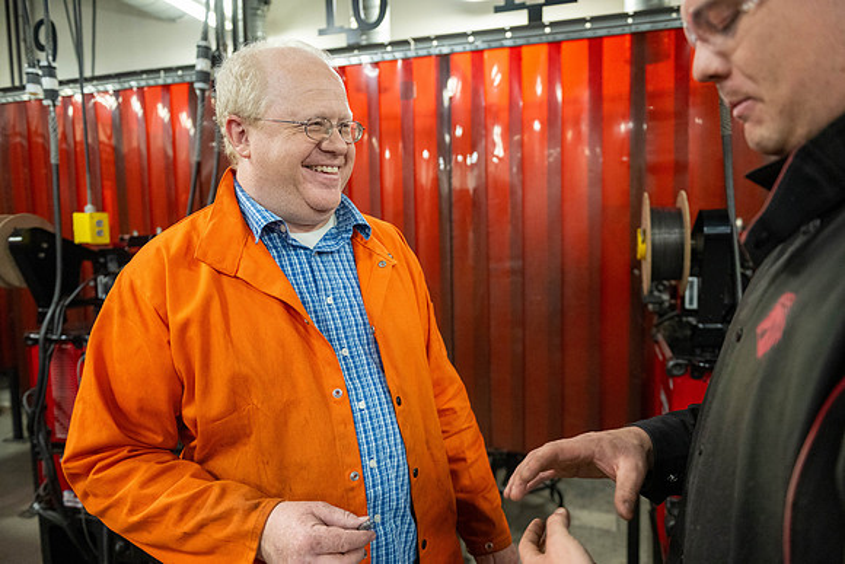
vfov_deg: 53.2
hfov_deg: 73.7
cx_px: 422
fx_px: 563
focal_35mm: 24
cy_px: 282
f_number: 2.8
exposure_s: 1/640
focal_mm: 24
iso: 2500
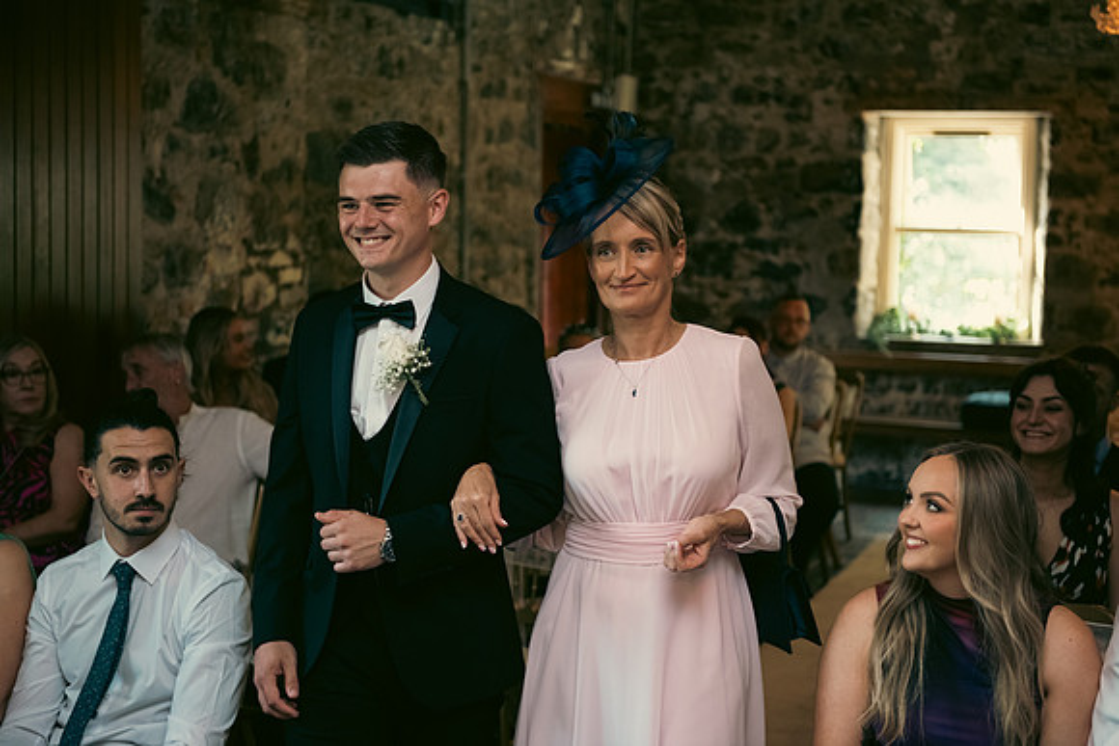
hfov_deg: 32.4
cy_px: 373
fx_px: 1928
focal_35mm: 62
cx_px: 560
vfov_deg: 21.9
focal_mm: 62
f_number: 3.5
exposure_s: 1/160
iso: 1250
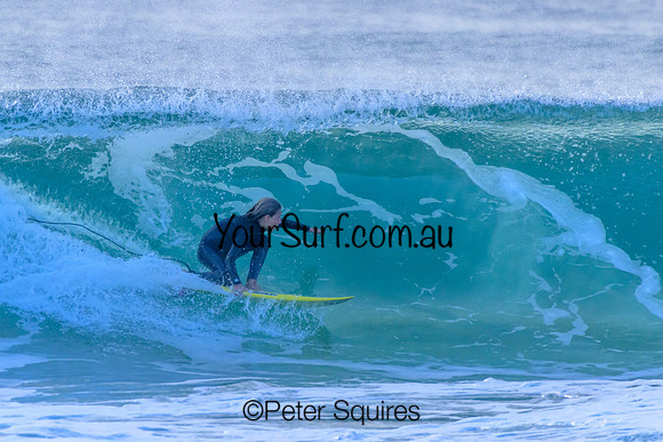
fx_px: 14736
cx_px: 332
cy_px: 221
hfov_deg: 2.6
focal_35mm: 800
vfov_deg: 1.7
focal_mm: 800
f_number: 11
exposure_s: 1/2000
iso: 5000
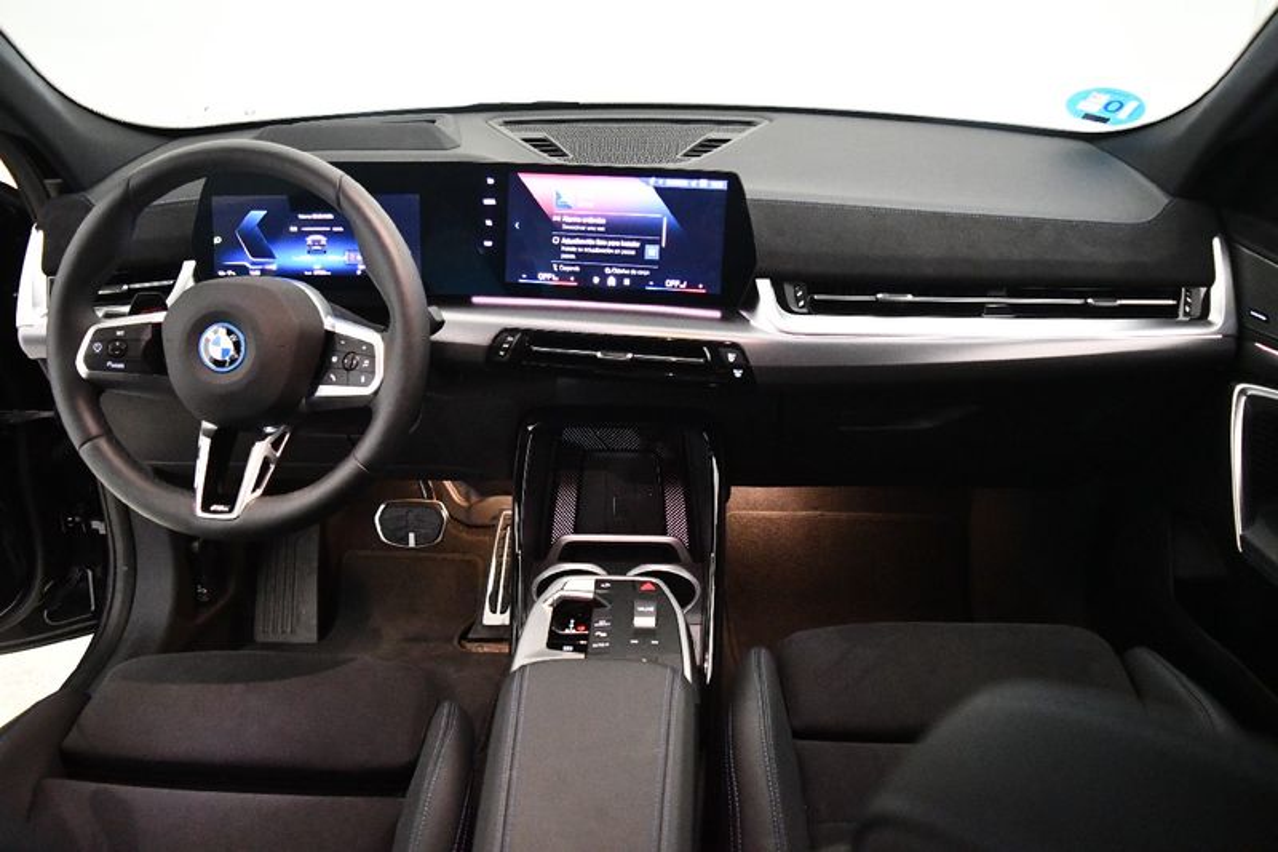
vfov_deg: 47.9
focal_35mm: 27
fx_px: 958
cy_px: 426
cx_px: 639
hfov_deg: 67.4
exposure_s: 1/60
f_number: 3.5
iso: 9000
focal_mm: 18
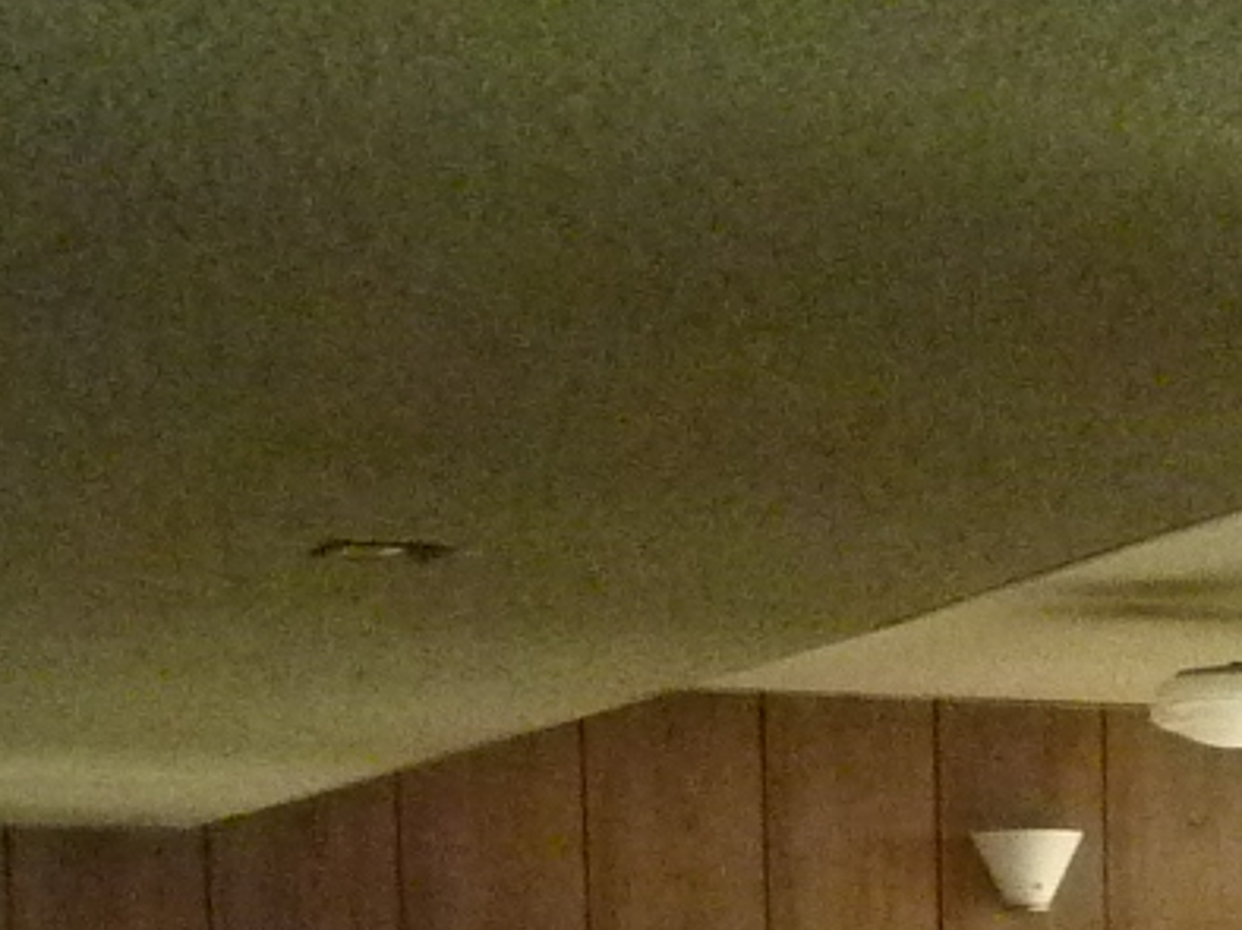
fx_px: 4661
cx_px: 1507
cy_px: 1535
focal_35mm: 130
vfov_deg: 10.8
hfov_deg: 14.7
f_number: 3.3
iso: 640
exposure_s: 1/125
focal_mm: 4.1
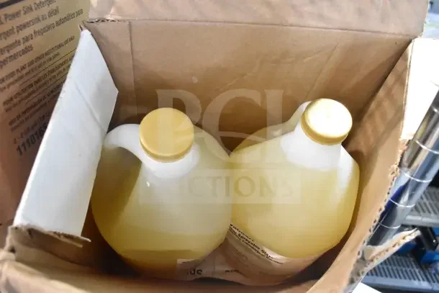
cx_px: 220
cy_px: 146
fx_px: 329
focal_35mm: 27
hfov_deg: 67.4
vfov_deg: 48.0
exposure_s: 1/100
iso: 6400
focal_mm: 18
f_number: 5
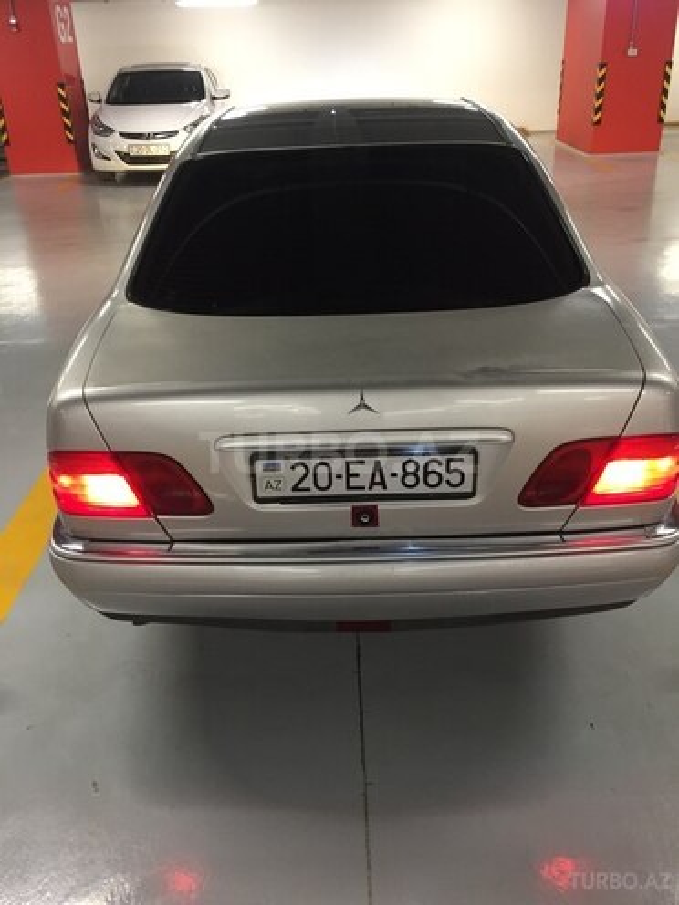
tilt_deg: -27.5
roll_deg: +2.0
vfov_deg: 61.7
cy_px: 452
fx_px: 758
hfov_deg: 48.2
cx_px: 340
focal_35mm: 29
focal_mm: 4.15
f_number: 2.2
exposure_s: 1/33
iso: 160
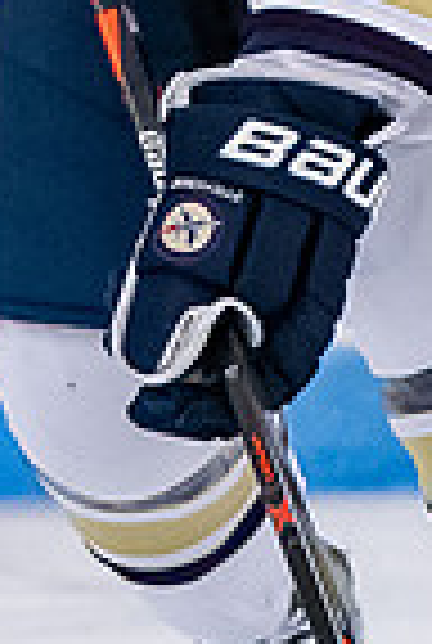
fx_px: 32403
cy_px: -550
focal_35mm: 1809
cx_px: 43
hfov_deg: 0.8
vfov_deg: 1.1
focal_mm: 185
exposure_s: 1/800
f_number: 3.5
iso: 2500
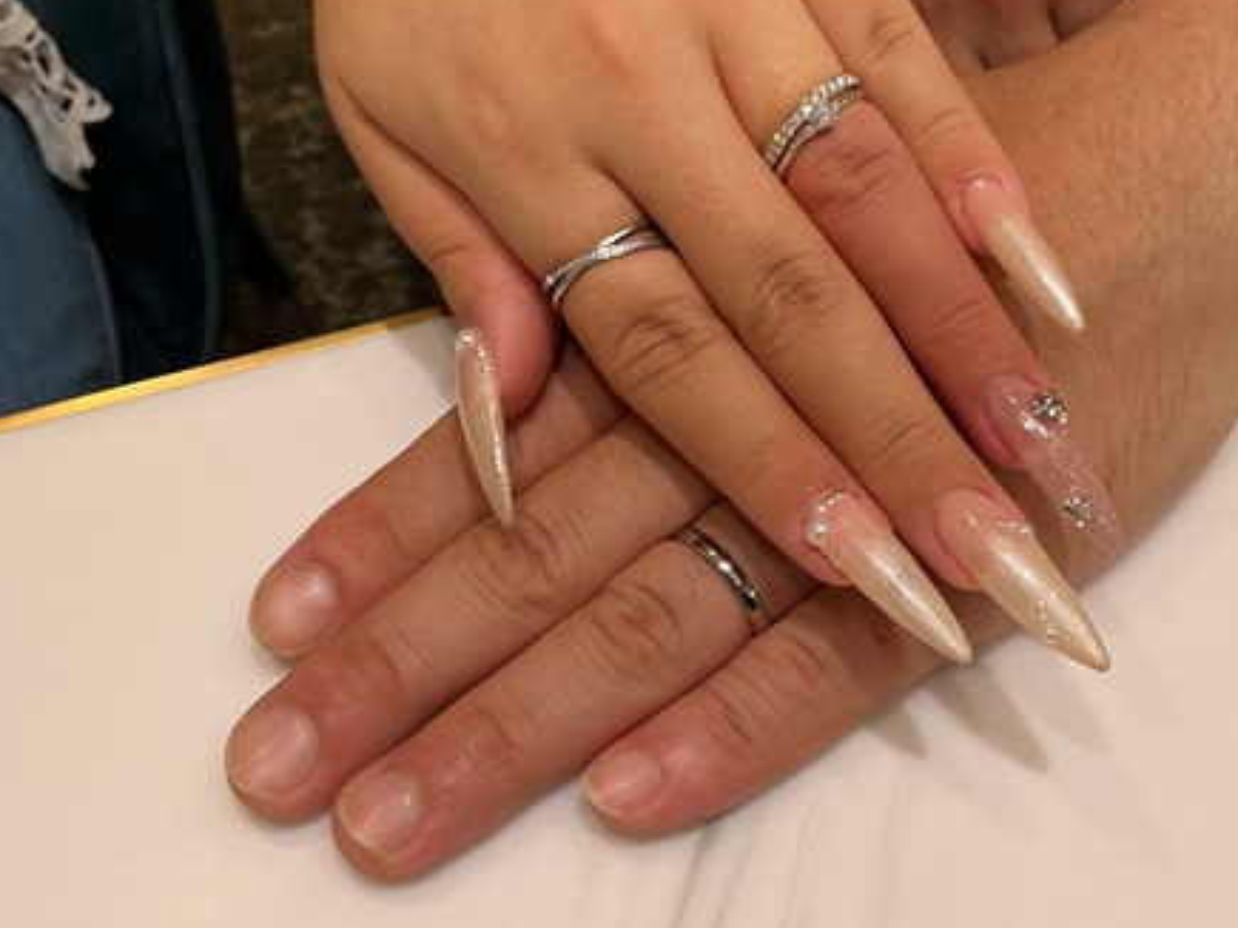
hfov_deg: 46.3
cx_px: 785
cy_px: 307
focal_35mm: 40
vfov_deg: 35.6
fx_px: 1430
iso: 20
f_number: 1.8
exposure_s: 1/140
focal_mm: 3
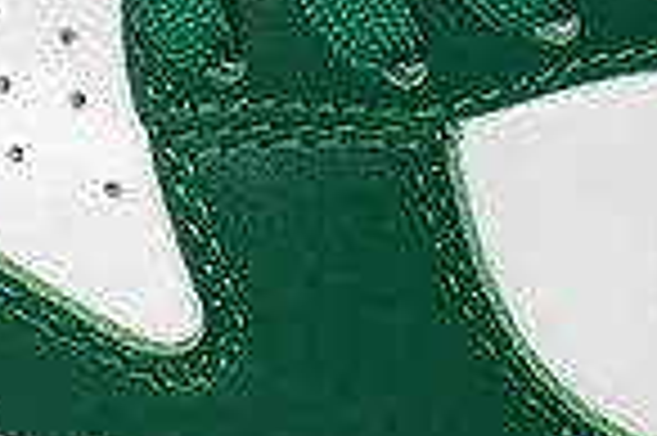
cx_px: 945
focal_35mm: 199
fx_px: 3628
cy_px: -461
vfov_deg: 6.7
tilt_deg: -46.2
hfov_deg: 10.1
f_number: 2.4
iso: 32
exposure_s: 1/100
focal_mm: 3.3
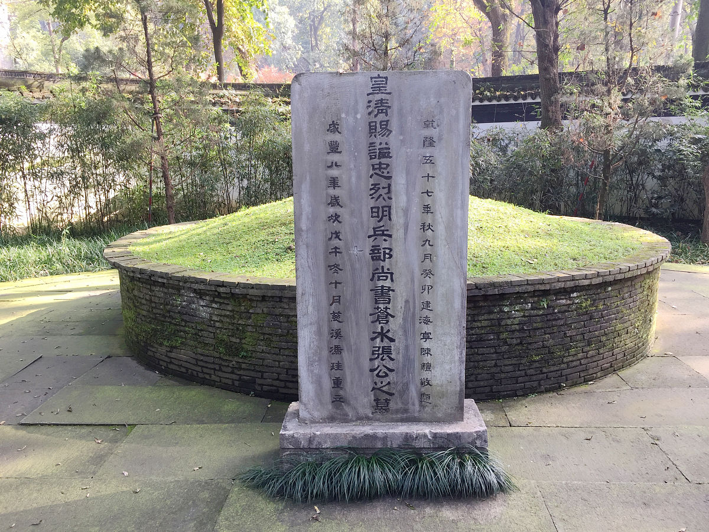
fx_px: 594
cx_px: 354
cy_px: 266
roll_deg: +0.5
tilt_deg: -10.3
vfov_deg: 48.2
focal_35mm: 29
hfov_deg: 61.7
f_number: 2.2
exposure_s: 1/60
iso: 32
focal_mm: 4.15
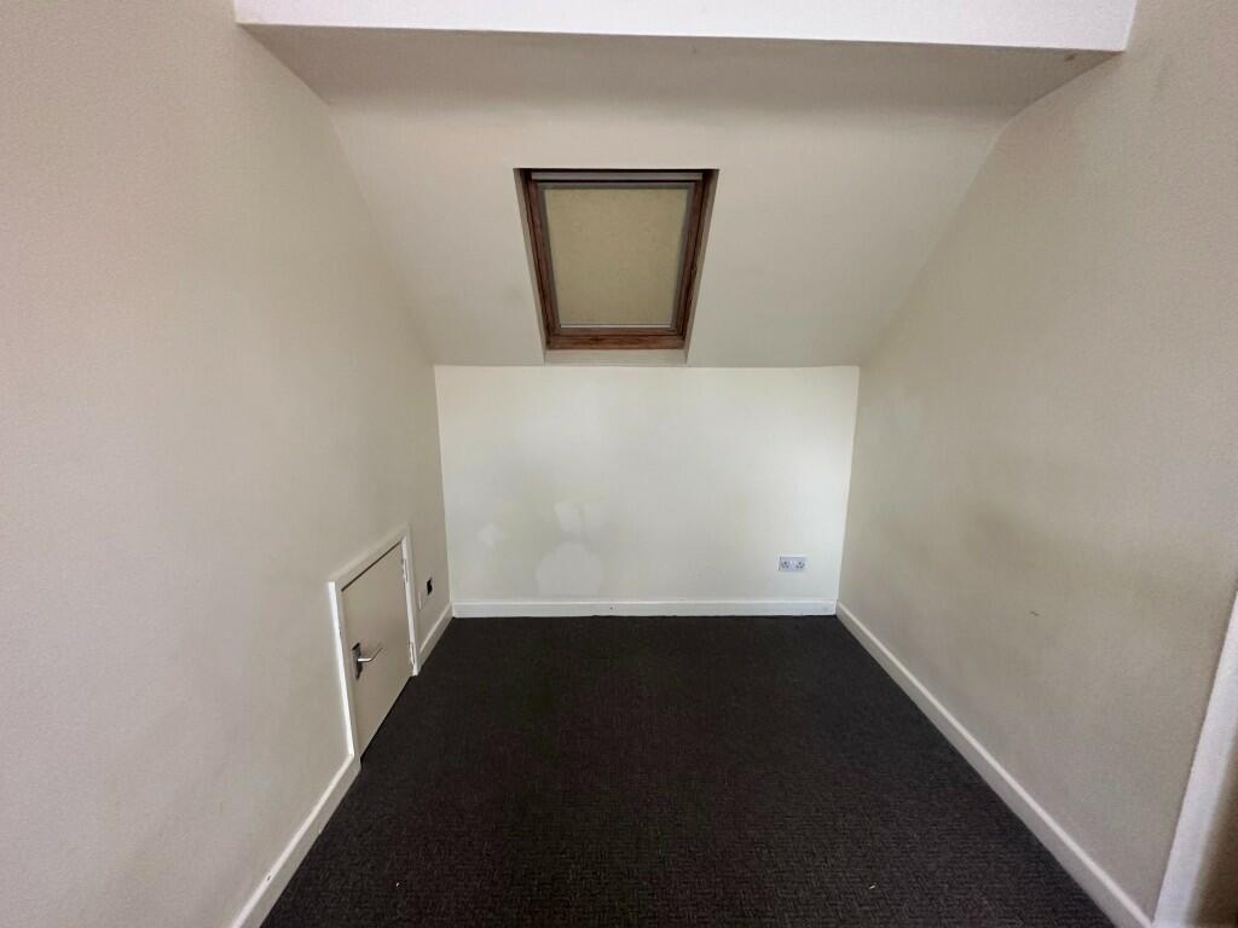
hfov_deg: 102.1
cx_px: 619
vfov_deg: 85.7
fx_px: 501
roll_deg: -1.6
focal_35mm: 14
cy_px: 464
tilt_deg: -8.7
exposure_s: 1/96
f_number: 2.2
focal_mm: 2.22
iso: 320
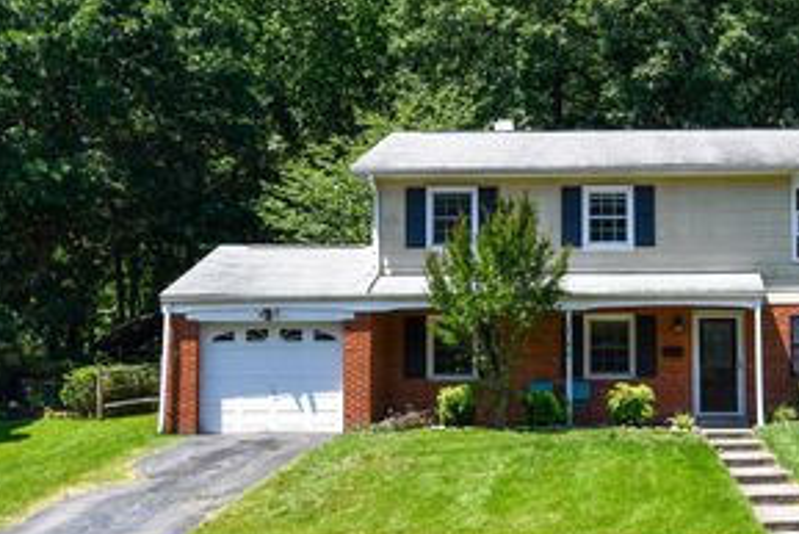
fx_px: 1266
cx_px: 581
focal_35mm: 57
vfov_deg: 23.8
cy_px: 320
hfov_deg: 34.4
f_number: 8
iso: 140
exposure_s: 1/250
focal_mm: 22
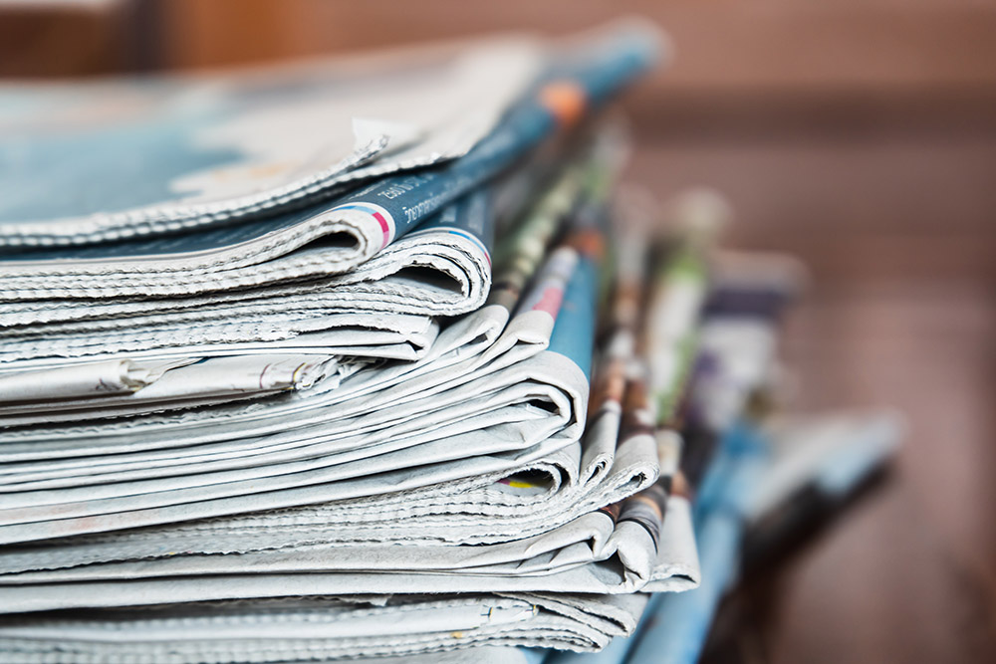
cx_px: 498
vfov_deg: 20.9
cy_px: 332
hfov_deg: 31.0
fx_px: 1798
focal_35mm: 65
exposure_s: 1/15
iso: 400
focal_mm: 65
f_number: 5.6
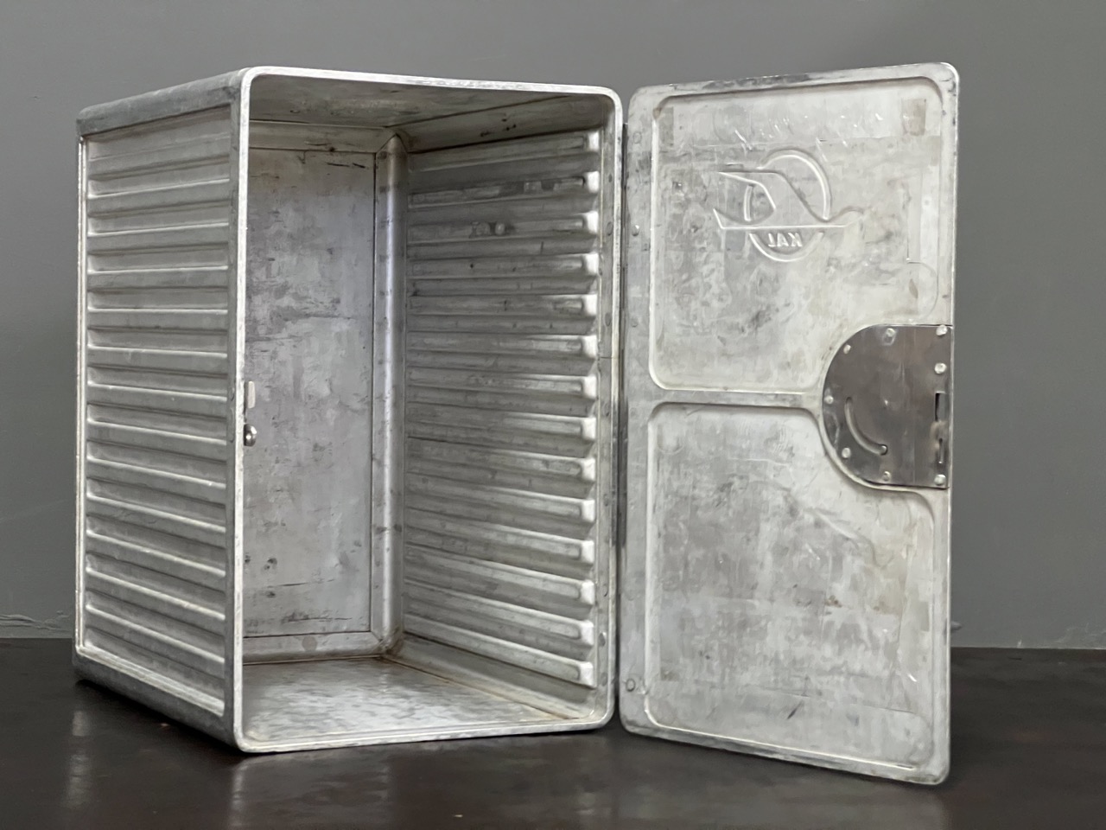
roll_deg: -0.4
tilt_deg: -0.5
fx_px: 2460
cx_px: 553
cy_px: 415
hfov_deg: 25.3
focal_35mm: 77
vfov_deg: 19.1
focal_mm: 9
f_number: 2.8
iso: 800
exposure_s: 1/25
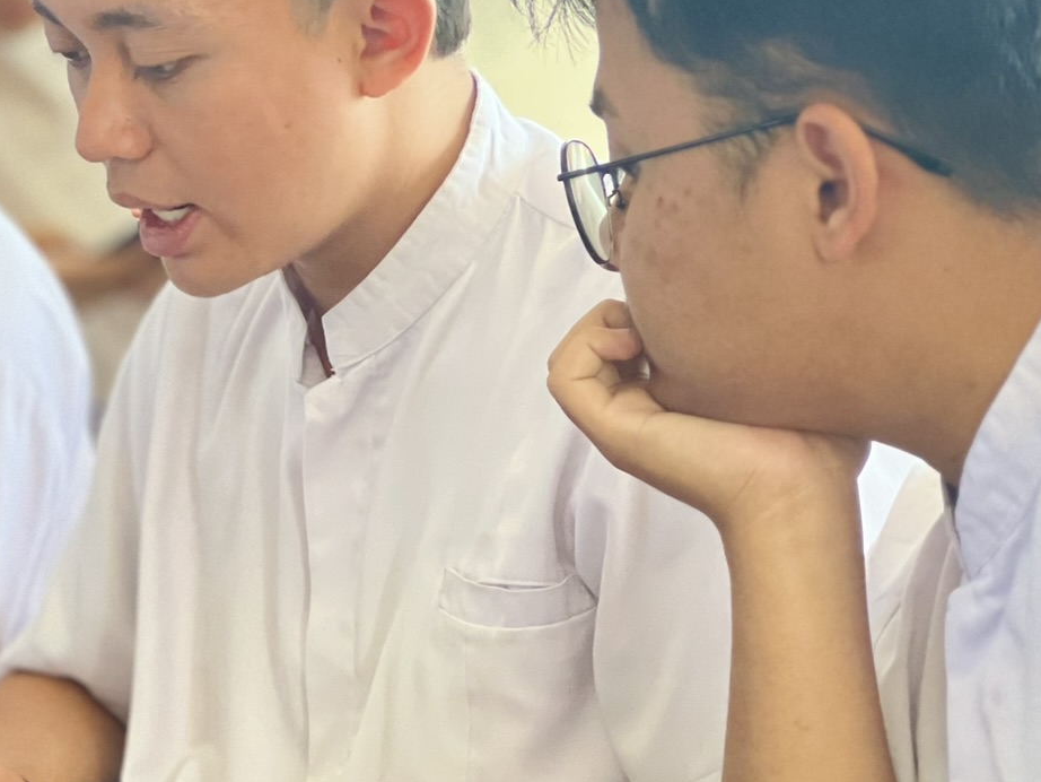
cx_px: 248
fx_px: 5144
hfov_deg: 11.5
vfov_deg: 8.7
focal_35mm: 171
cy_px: 287
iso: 400
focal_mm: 9
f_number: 2.8
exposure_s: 1/40
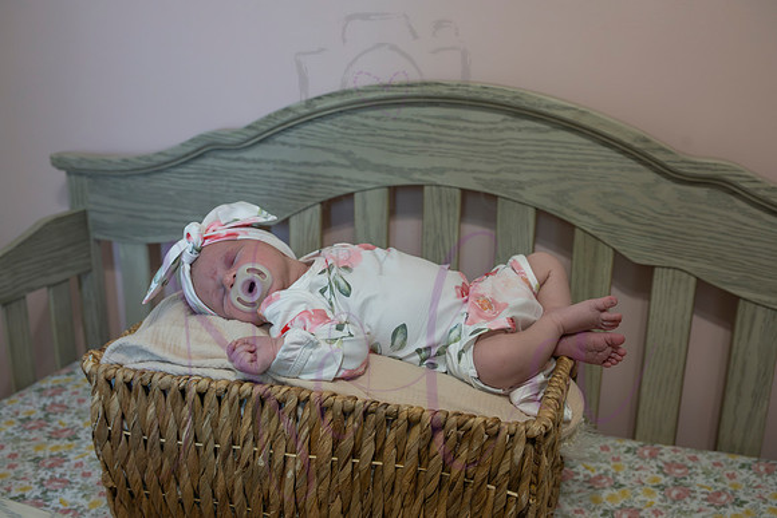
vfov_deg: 36.9
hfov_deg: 53.1
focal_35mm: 36
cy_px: 253
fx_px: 777
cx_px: 379
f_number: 5
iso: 3200
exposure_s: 1/320
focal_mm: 34.5
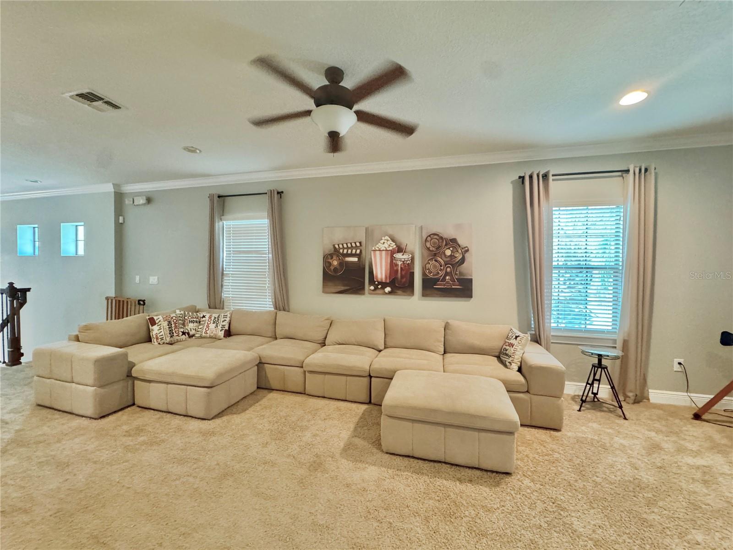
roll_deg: -0.6
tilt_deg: -2.6
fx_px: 296
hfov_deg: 102.1
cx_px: 366
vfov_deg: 85.7
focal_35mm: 14
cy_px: 275
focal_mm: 2.22
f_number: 2.2
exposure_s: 1/60
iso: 640
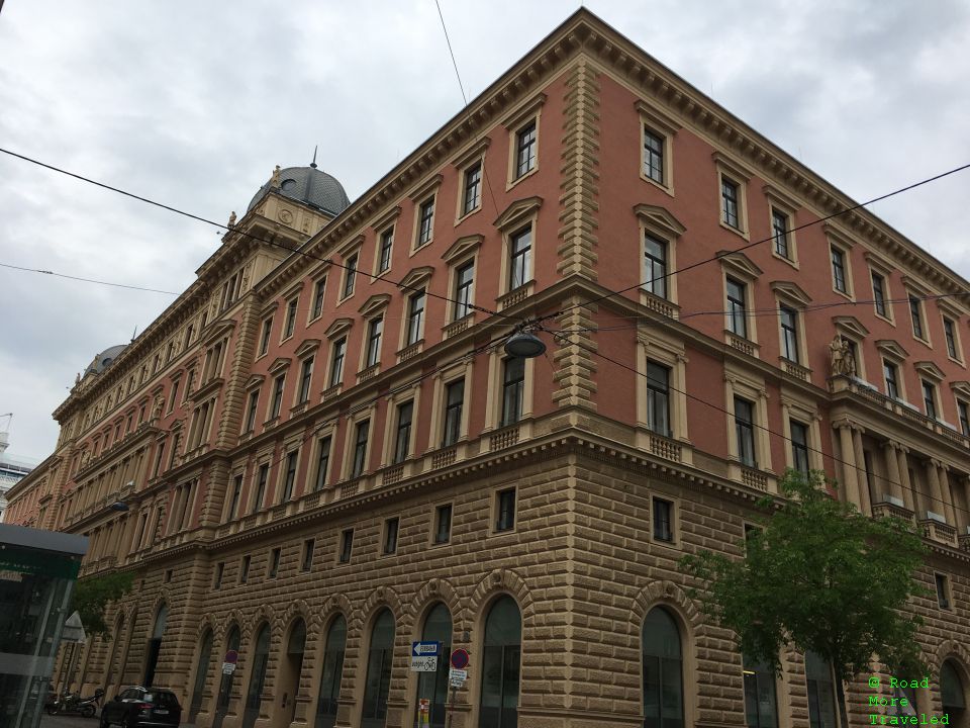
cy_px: 364
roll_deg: -3.6
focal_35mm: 29
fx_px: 813
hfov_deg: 61.7
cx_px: 485
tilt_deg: +24.6
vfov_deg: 48.2
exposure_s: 1/1399
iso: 25
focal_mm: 4.15
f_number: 2.2
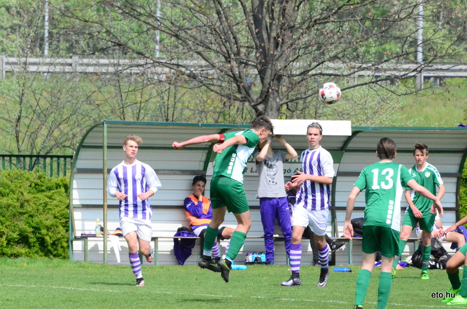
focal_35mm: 450
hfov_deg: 4.6
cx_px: 234
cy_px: 154
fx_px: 5825
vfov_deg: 3.0
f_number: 13
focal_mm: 300
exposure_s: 1/8000
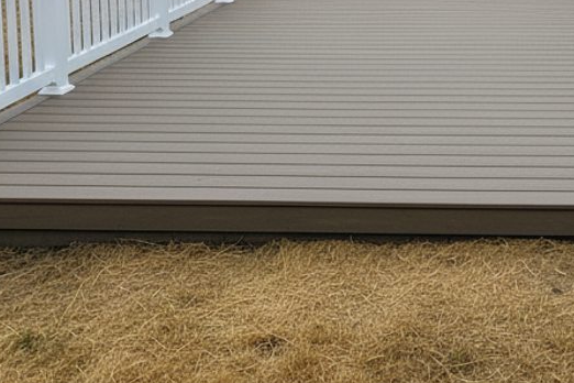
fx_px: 877
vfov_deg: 22.9
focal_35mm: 55
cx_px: 492
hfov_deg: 34.6
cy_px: -61
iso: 802
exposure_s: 1/258
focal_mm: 6.4
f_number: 1.8
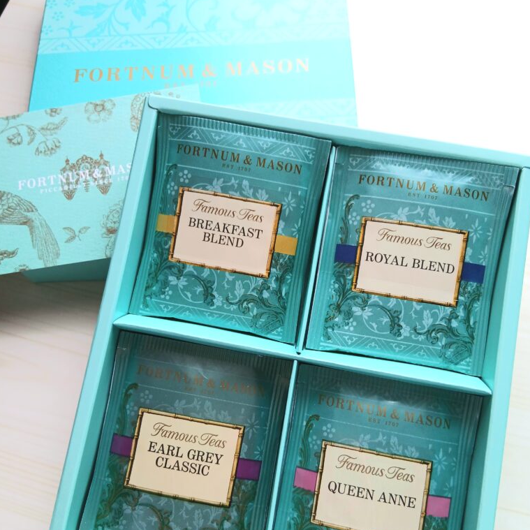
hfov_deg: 52.5
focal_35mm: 31
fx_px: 537
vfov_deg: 52.4
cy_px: 293
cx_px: 265
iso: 50
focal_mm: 3.86
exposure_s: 1/60.2
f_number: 1.8
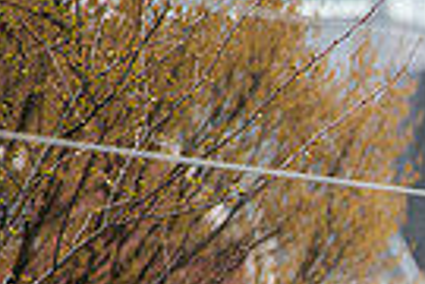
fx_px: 10152
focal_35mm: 860
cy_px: 494
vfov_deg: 1.6
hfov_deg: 2.4
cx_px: 828
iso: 160
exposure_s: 1/800
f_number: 3.2
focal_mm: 200
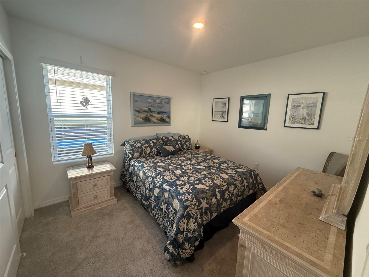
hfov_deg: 102.1
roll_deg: -2.0
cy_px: 138
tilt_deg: -9.0
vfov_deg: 85.7
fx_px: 149
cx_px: 184
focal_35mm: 14
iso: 250
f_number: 2.2
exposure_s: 1/120
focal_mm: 2.22
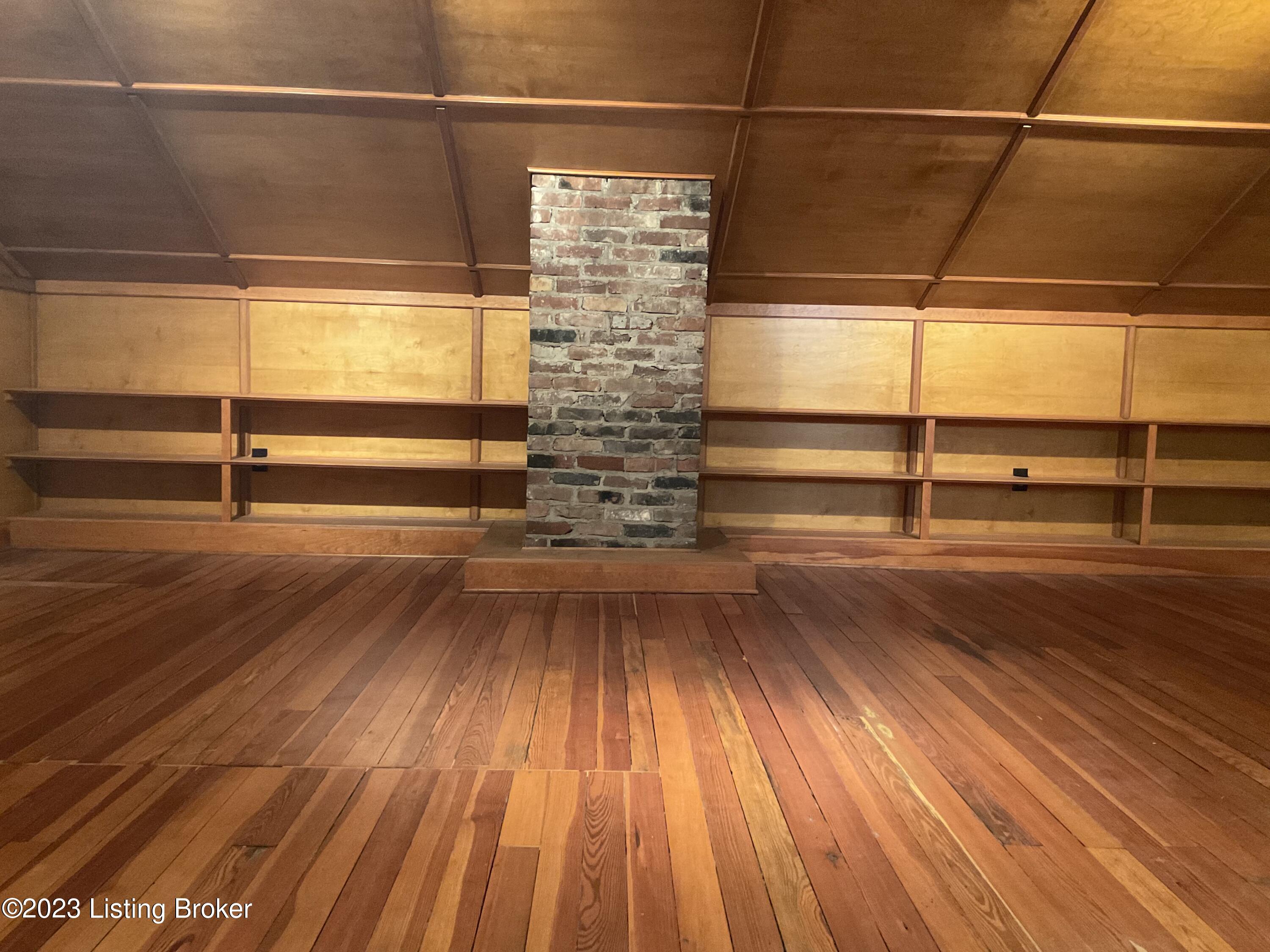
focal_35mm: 29
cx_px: 635
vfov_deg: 48.2
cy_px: 476
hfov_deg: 61.7
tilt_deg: -5.7
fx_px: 1064
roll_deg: -0.9
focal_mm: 3
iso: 320
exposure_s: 1/30
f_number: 1.8
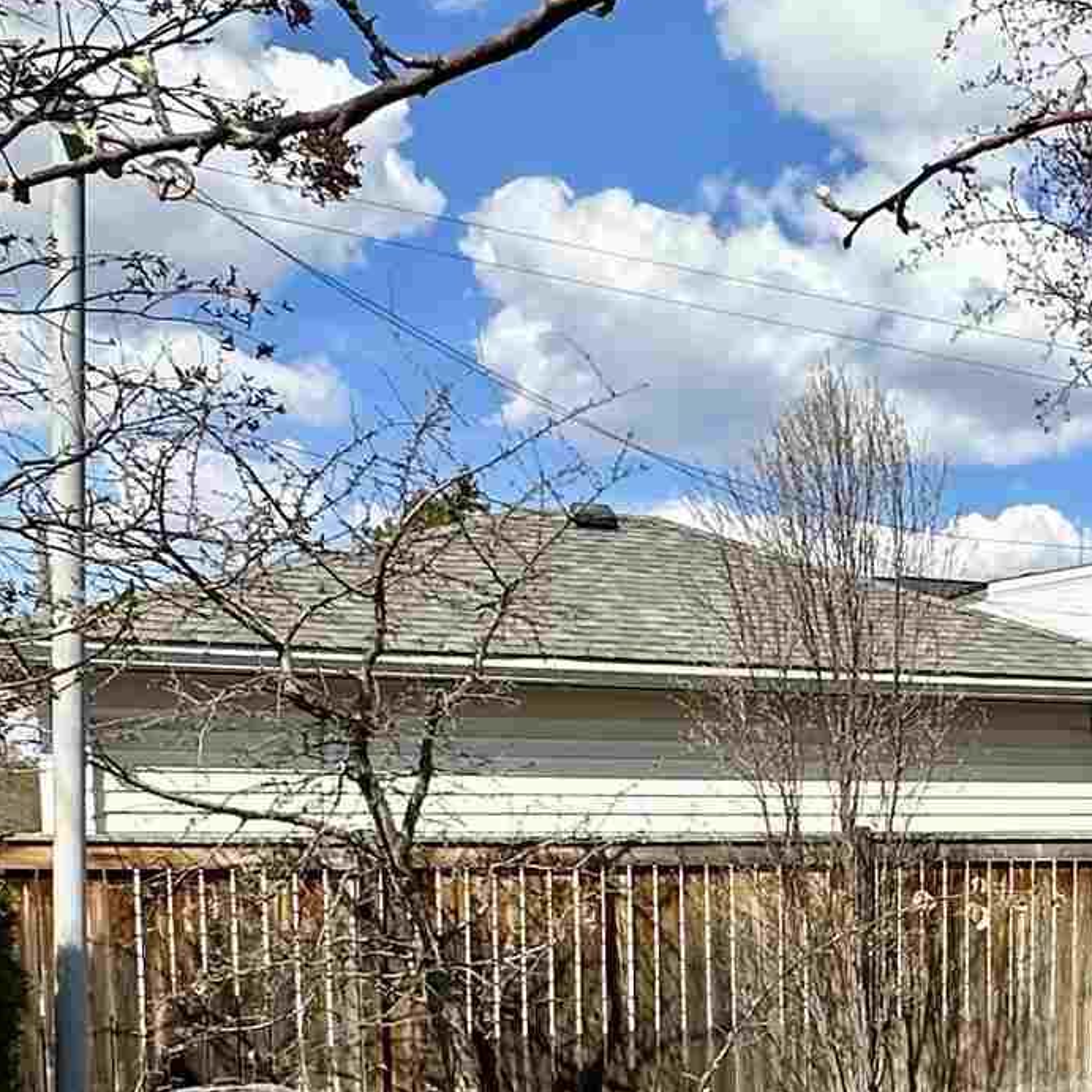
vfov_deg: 29.6
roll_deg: +0.1
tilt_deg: -5.0
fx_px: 1963
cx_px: 1310
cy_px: 1021
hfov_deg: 27.4
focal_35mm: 55
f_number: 2.2
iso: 50
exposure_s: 1/1795
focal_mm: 2.22
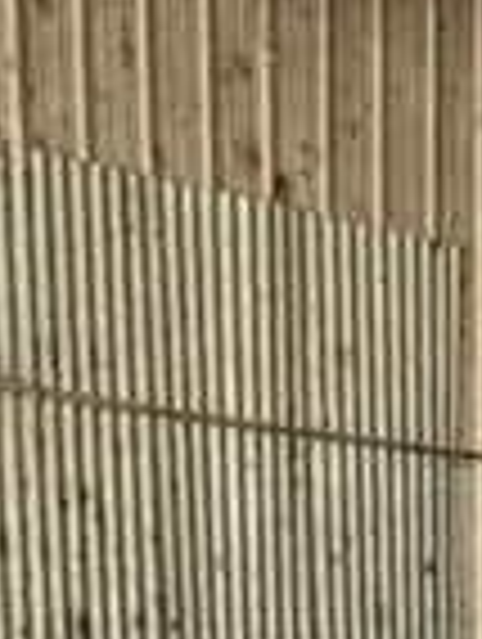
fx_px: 2480
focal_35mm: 134
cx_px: 437
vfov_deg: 11.5
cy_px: 1645
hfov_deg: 11.0
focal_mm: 4.2
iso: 80
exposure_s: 1/121
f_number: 1.6
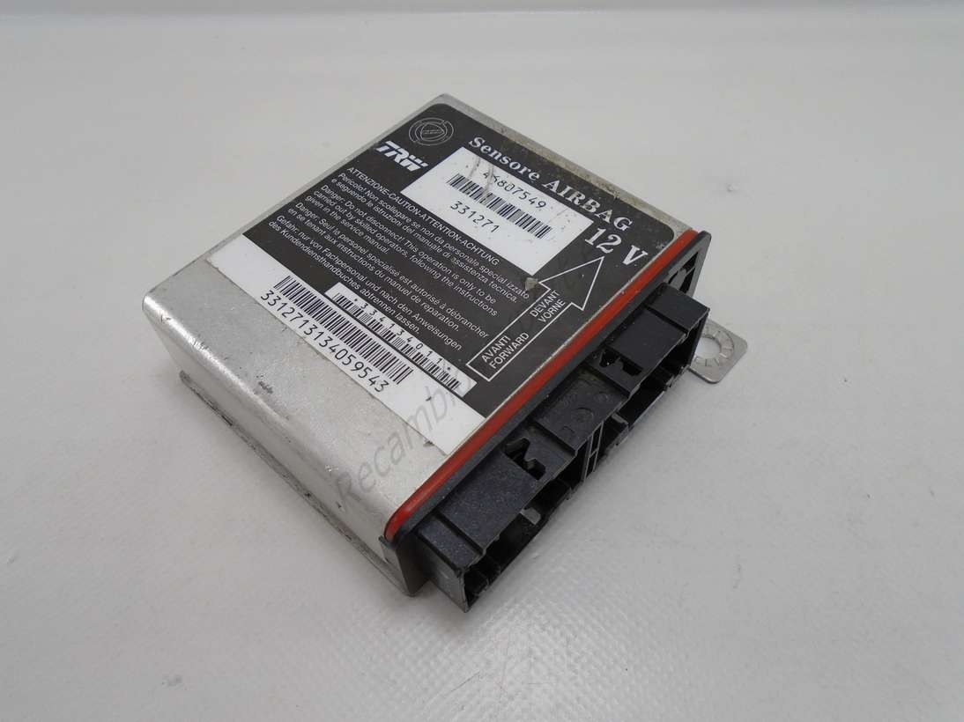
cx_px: 482
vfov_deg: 53.0
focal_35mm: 26
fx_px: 724
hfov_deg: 67.3
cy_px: 361
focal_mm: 4.6
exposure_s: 1/125
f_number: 3.2
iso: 100
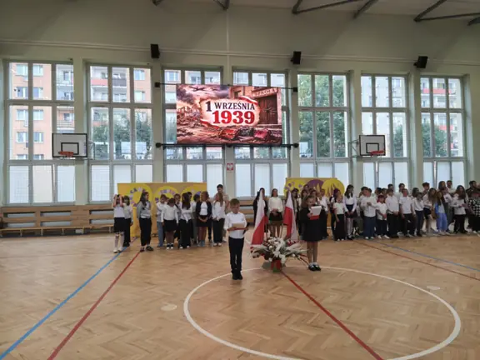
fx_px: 319
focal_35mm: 23
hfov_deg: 73.9
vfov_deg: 58.9
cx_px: 240
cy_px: 180
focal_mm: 5.35
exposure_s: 1/100
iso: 64
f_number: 1.7
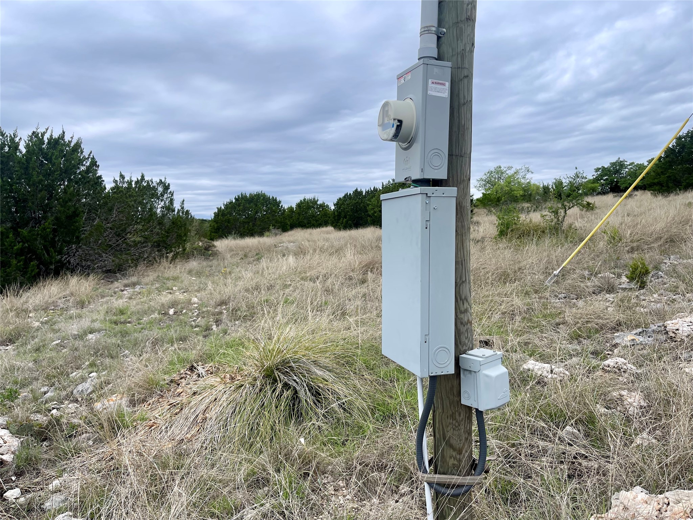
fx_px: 500
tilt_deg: -5.2
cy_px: 260
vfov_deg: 54.9
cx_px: 346
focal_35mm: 25
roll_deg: +2.5
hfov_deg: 69.4
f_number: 1.6
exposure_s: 1/3788
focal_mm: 5.1
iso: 32
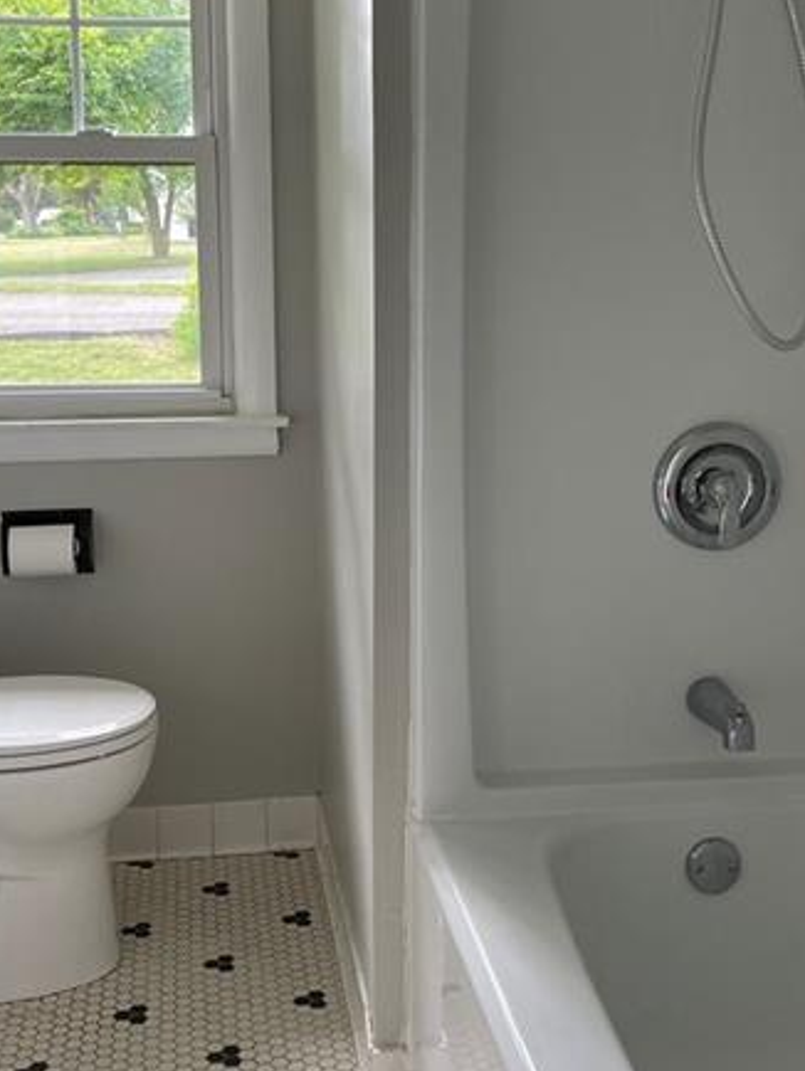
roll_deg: +0.3
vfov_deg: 41.1
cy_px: 449
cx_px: 412
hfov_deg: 31.5
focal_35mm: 46
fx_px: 1425
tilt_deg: -9.2
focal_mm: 5.1
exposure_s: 1/121
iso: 100
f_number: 1.6
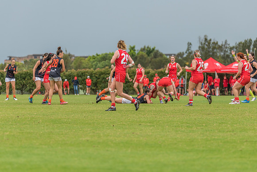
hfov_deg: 7.9
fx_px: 1856
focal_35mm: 260
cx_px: 128
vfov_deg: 5.3
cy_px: 86
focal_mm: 260
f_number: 5.6
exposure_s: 1/1250
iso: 500
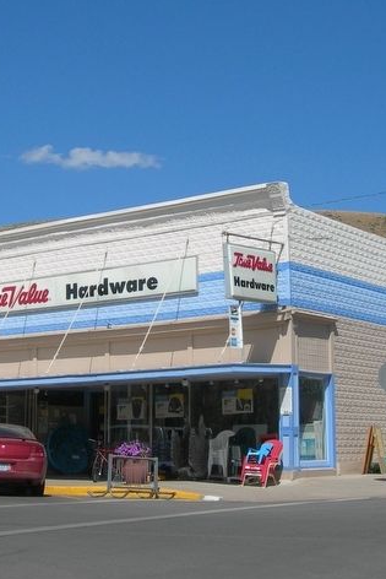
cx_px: 146
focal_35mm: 67
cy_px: 247
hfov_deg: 20.3
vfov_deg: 30.0
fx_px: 1077
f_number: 4.8
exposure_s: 1/720
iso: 50
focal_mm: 7.8
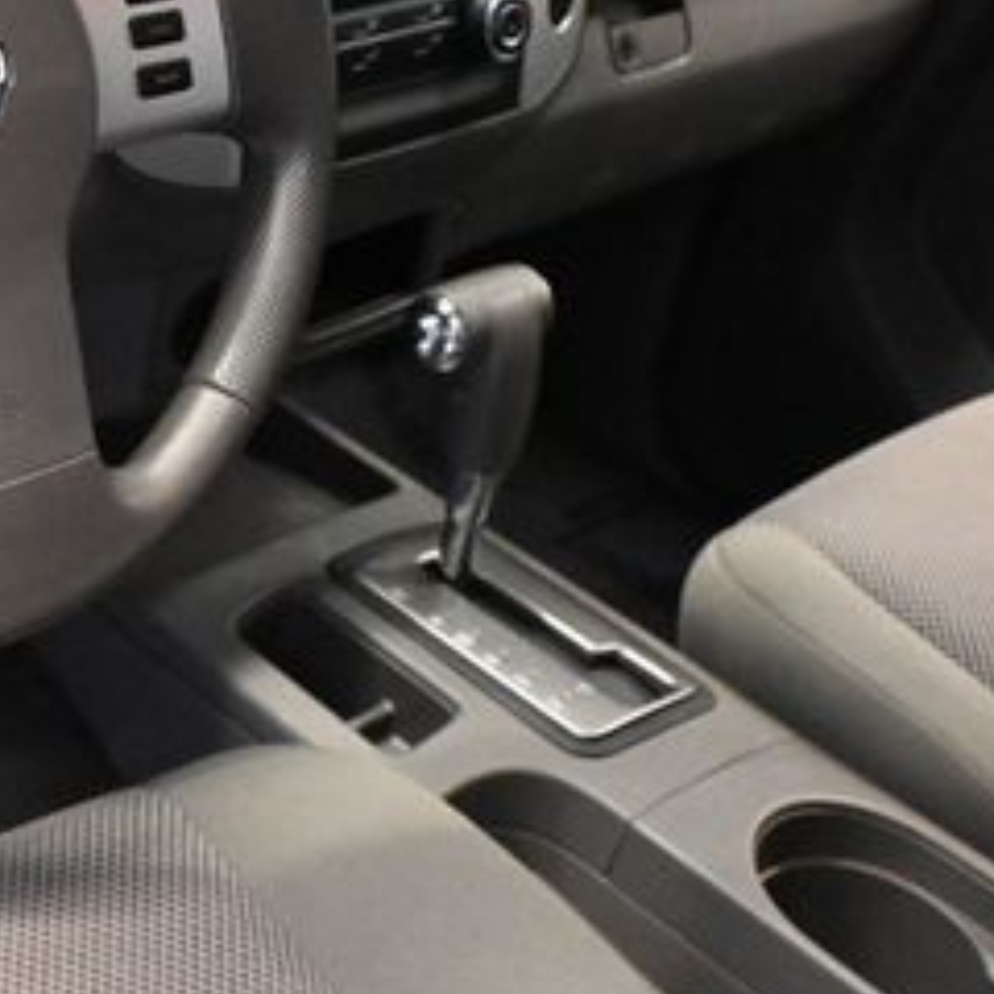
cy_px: 306
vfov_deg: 25.2
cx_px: -17
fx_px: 2209
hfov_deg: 24.2
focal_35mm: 68
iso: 7200
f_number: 3.8
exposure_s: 1/60
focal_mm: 20
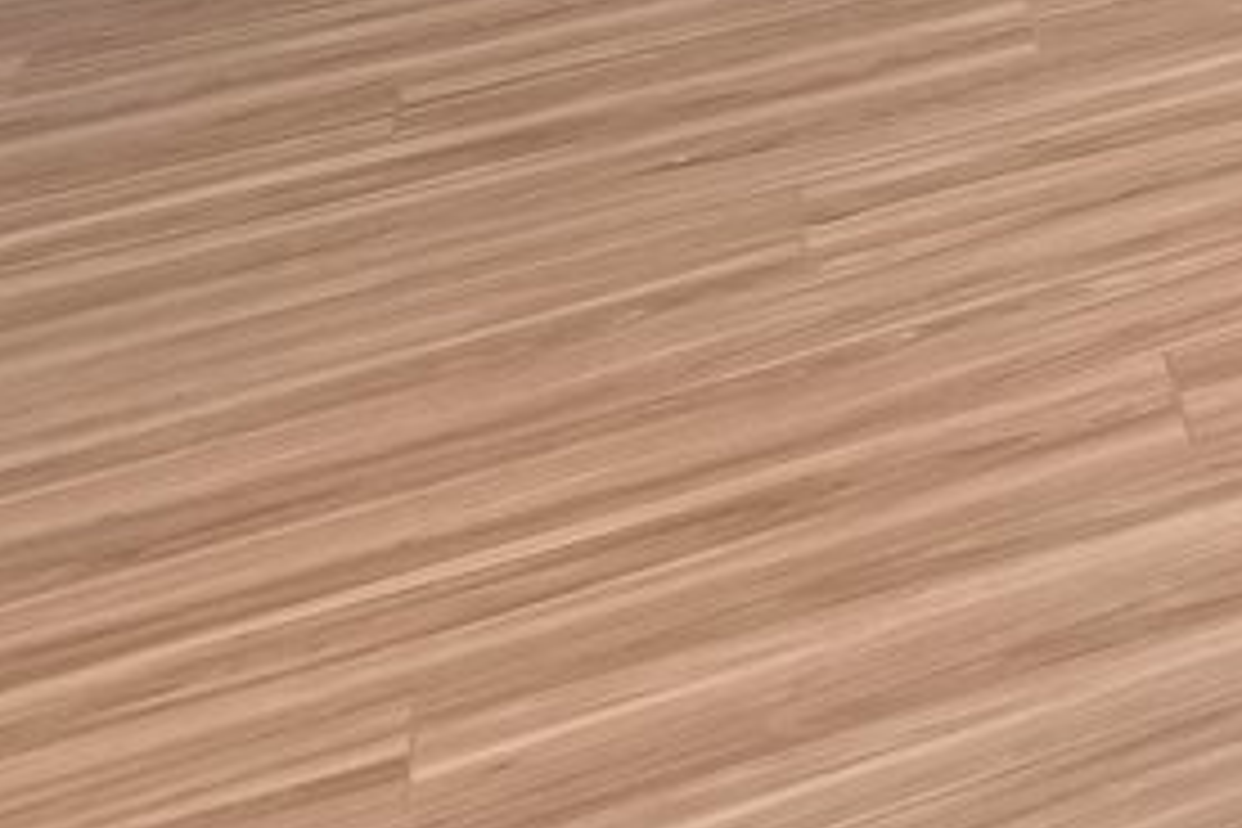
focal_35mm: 89
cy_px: -1370
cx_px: 4388
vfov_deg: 11.6
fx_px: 3070
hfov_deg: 9.3
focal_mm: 12
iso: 400
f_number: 7.1
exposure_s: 1/15
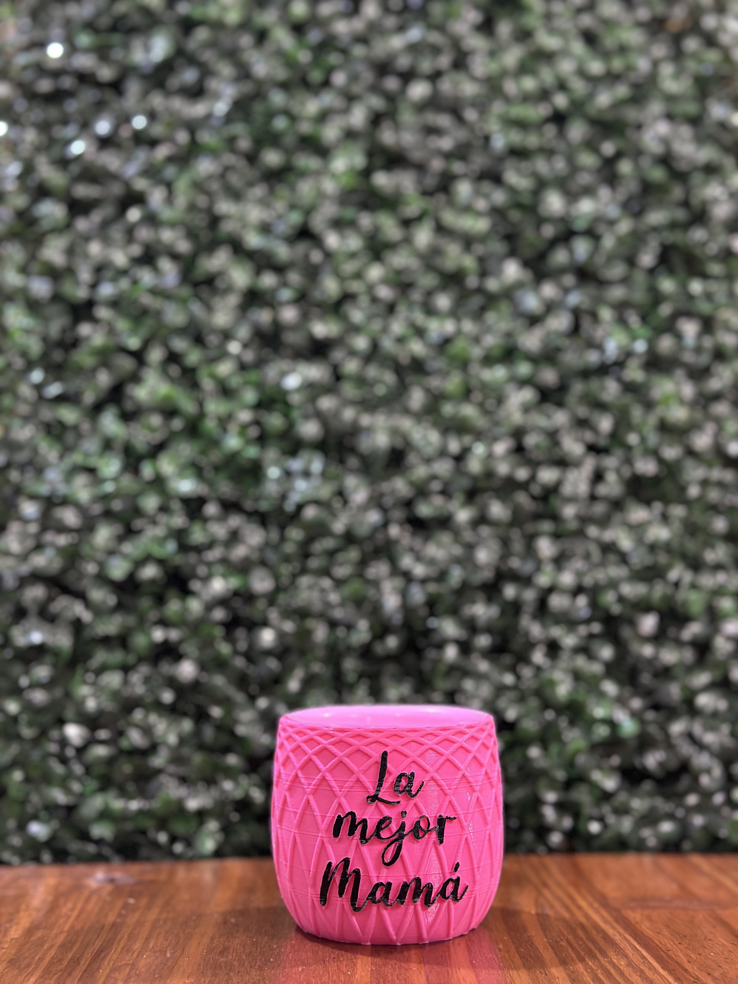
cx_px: 369
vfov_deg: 39.7
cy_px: 492
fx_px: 1364
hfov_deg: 30.3
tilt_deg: +5.0
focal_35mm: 48
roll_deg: -0.2
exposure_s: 1/33
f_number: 1.78
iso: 400
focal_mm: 6.86
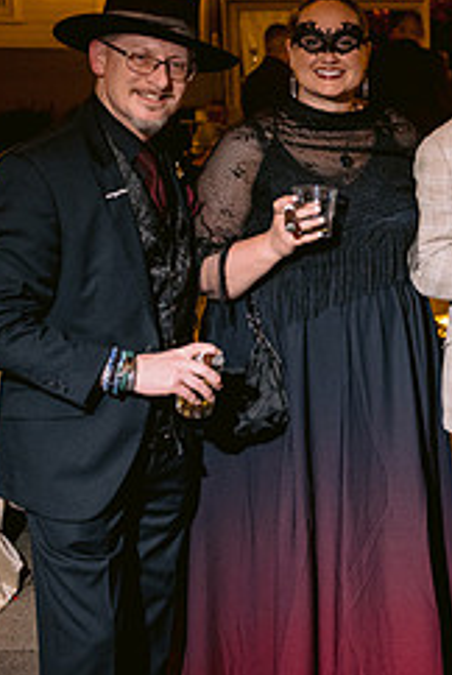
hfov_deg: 19.2
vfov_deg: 29.9
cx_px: 547
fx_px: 1258
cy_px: 233
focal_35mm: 67
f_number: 2.8
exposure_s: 1/80
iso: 800
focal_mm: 28
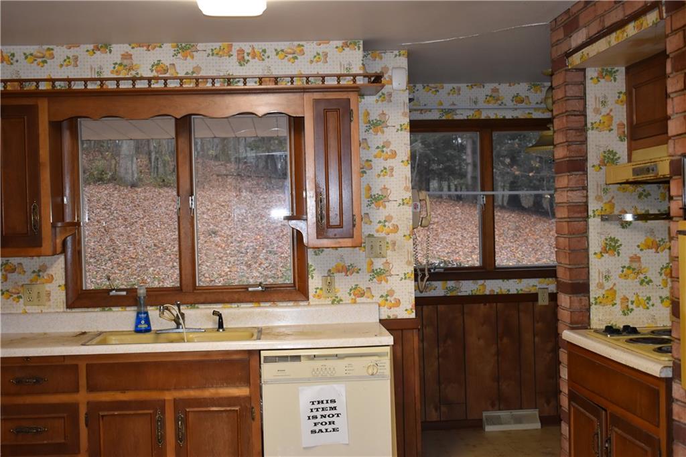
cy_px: 228
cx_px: 343
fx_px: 886
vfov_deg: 28.9
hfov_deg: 42.3
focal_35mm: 46
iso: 800
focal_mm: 31
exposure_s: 1/100
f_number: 5
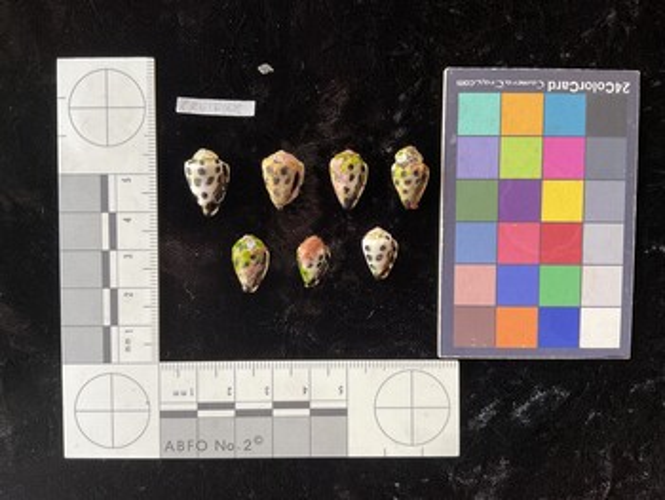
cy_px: 250
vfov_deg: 48.3
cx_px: 332
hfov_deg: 61.6
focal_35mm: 29
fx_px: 557
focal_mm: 3
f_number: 1.8
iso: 50
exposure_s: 1/60
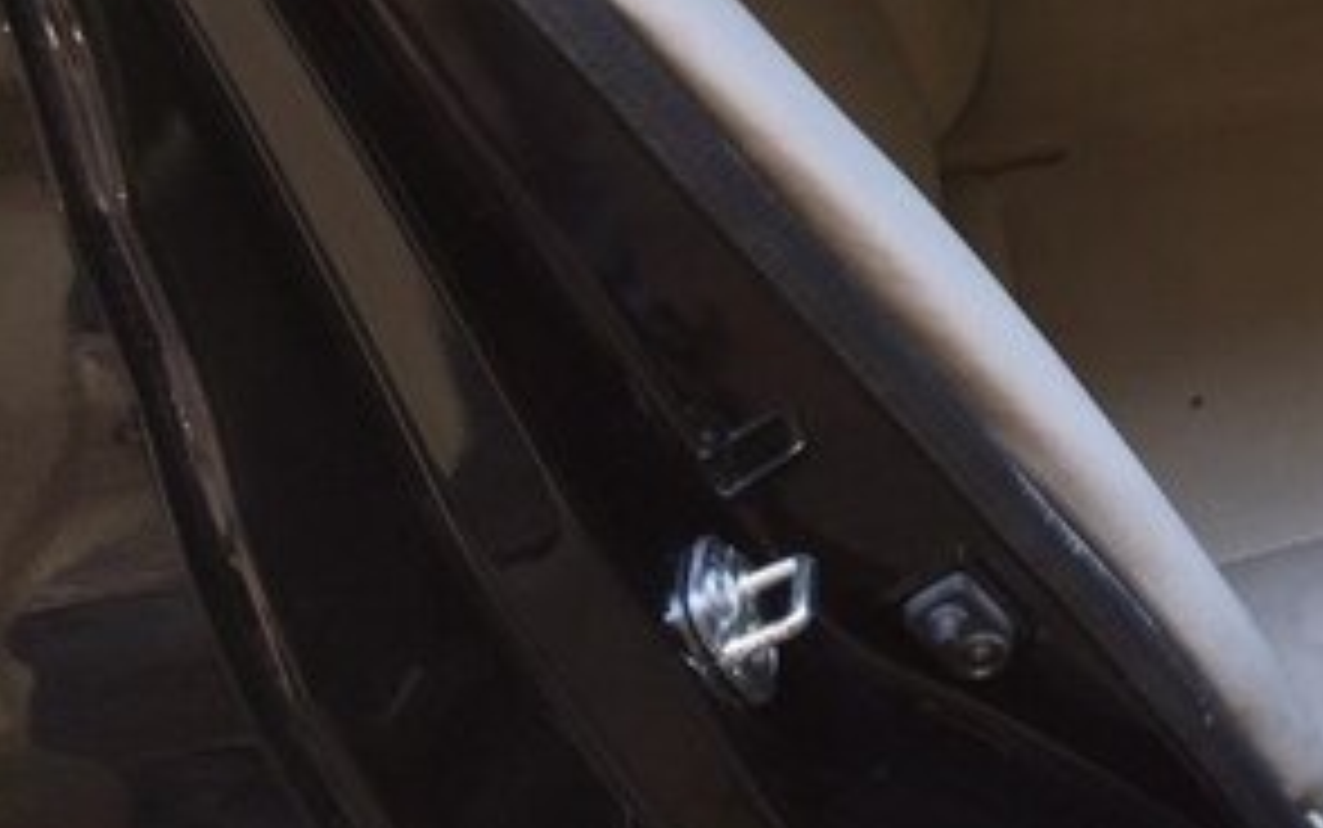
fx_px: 2489
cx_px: 1480
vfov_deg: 17.7
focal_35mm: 69
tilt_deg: -27.7
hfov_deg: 27.1
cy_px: -259
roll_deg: -2.7
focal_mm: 4.15
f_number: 2.2
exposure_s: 1/45
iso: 32
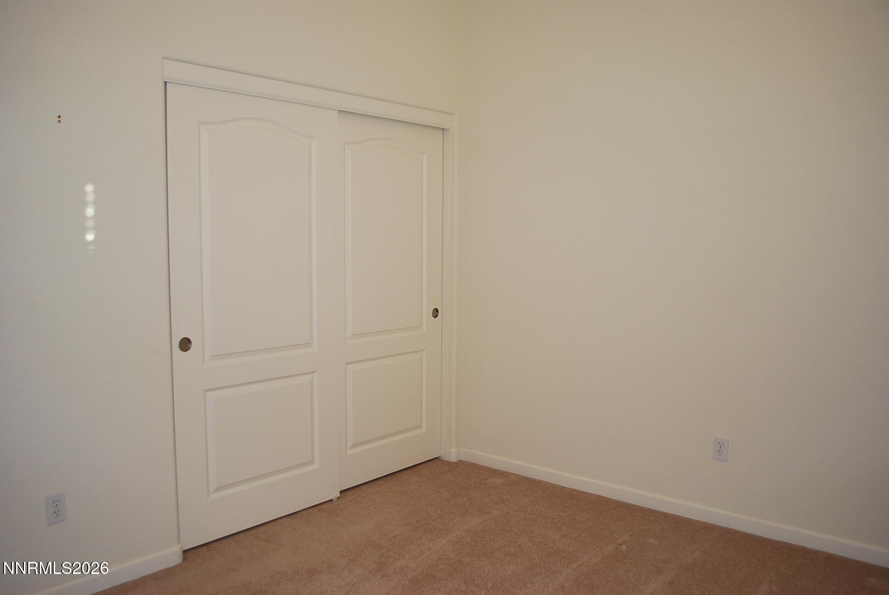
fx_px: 668
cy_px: 298
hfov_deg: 67.3
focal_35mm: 27
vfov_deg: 48.0
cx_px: 444
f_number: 3.5
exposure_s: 1/60
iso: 200
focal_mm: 18
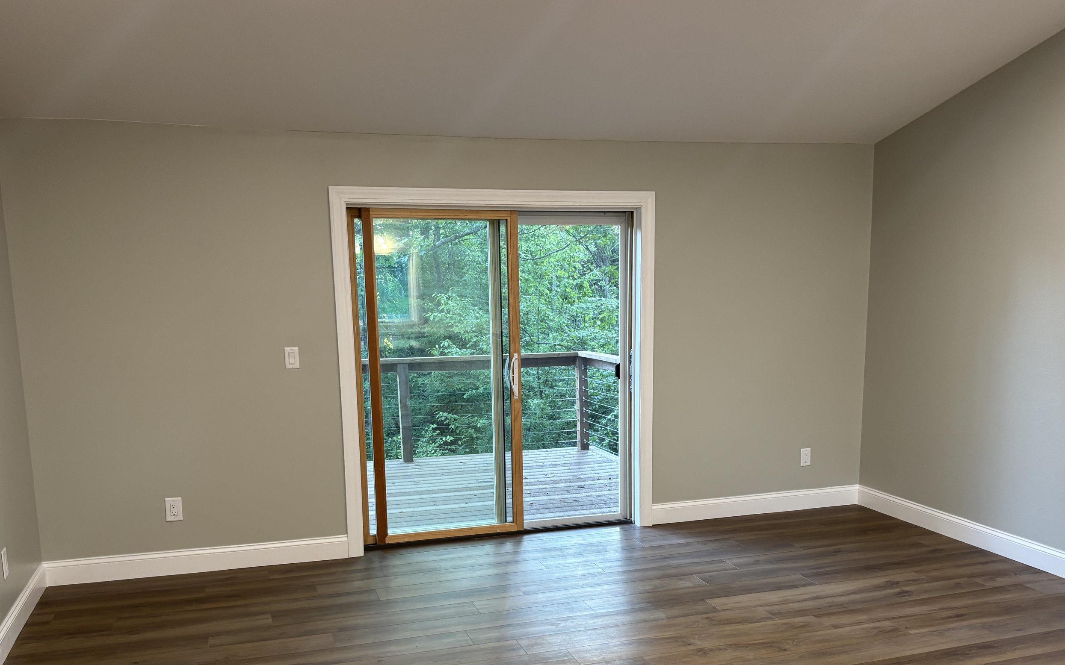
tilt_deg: -10.4
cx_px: 552
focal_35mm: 34
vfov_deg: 36.7
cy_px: 469
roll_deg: +0.2
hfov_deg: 56.7
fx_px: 987
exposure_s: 1/60
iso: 125
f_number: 1.6
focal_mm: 5.96
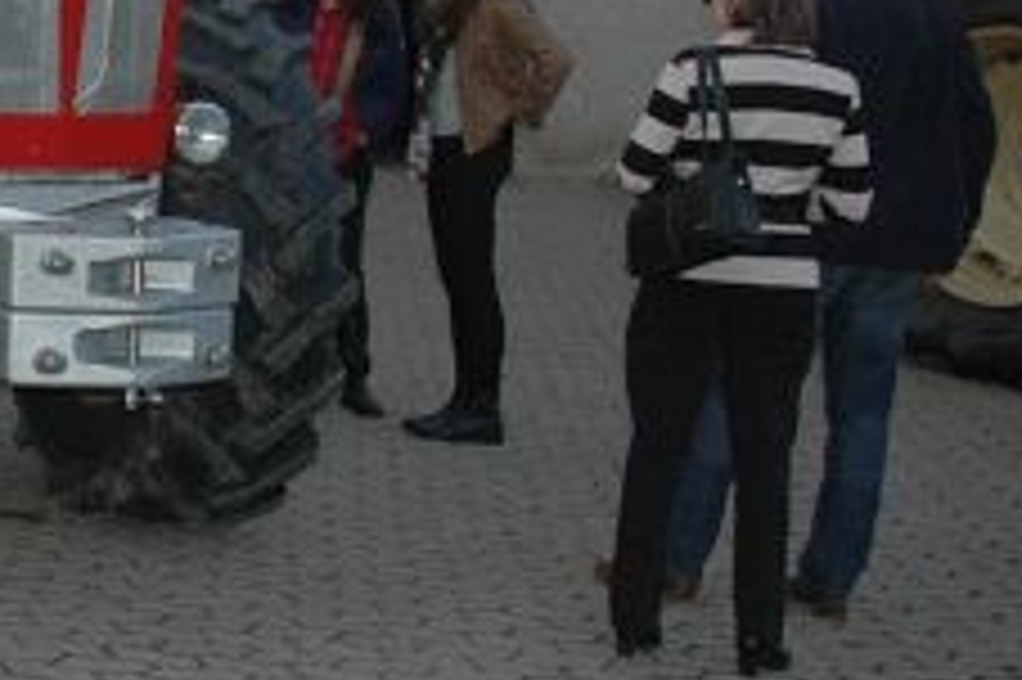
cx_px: -738
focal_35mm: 95
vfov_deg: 14.2
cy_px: 23
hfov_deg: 17.8
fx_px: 2695
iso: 400
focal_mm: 18
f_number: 3.5
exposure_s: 1/400
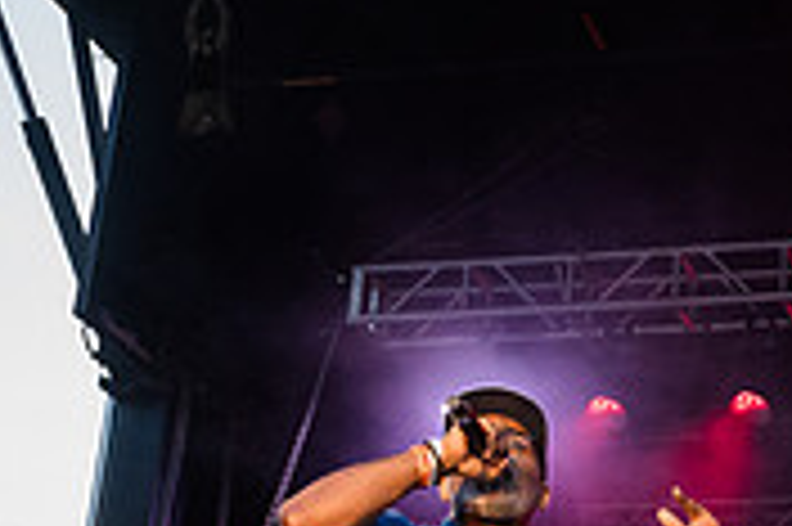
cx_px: 1053
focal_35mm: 89
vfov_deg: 14.6
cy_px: 706
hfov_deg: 20.7
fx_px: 1956
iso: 2000
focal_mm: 26
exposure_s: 1/500
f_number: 4.5
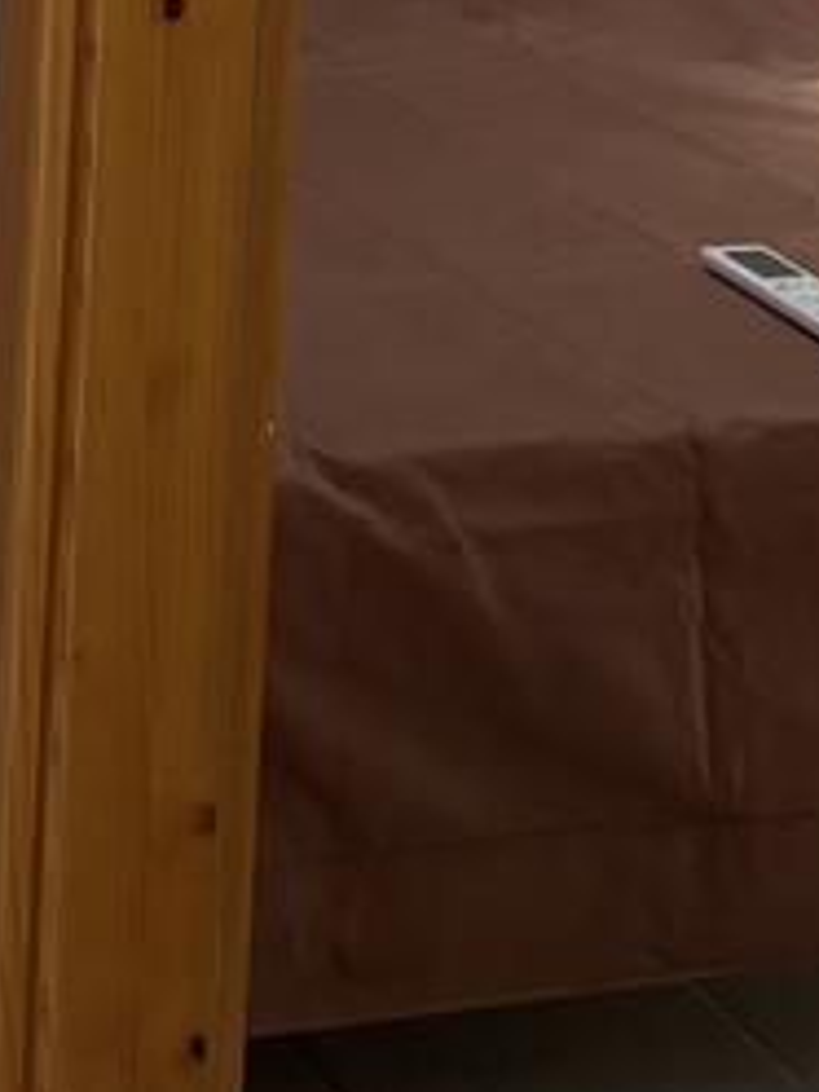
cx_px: -432
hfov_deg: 12.4
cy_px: -907
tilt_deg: -2.8
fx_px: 3565
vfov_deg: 15.0
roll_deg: -3.1
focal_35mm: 113
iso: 200
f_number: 1.6
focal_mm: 5.96
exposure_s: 1/50
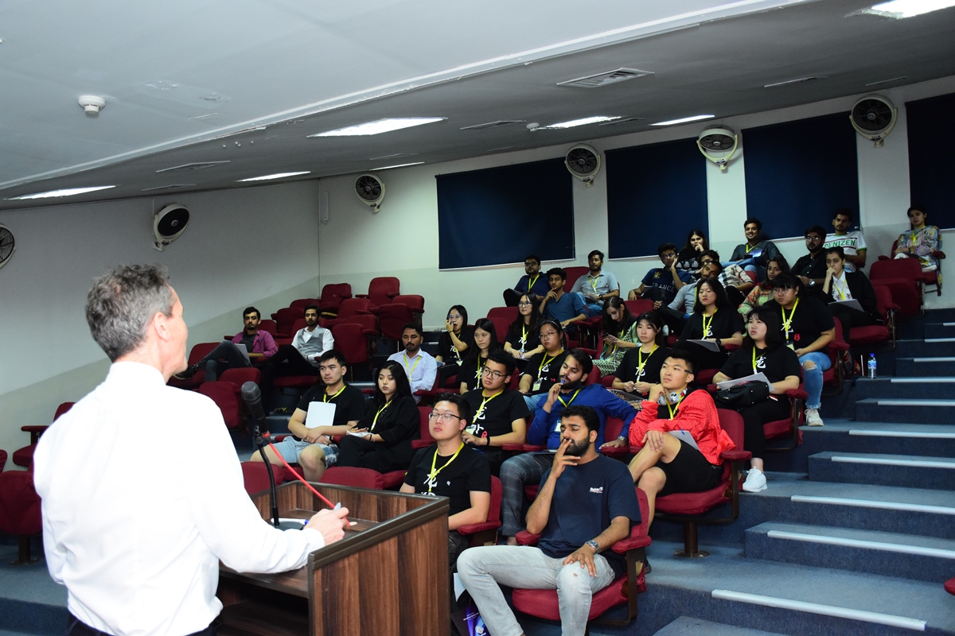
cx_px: 478
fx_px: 875
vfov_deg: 40.0
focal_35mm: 33
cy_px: 318
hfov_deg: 57.2
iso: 2000
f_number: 4
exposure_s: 1/125
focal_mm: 22
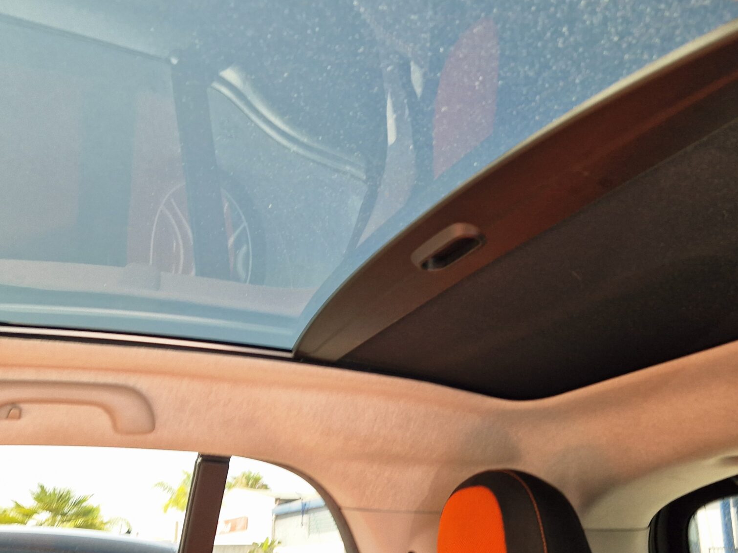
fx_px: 831
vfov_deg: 36.8
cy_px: 302
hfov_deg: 47.3
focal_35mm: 39
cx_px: 477
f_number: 1.8
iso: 50
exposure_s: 1/180
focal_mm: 5.4
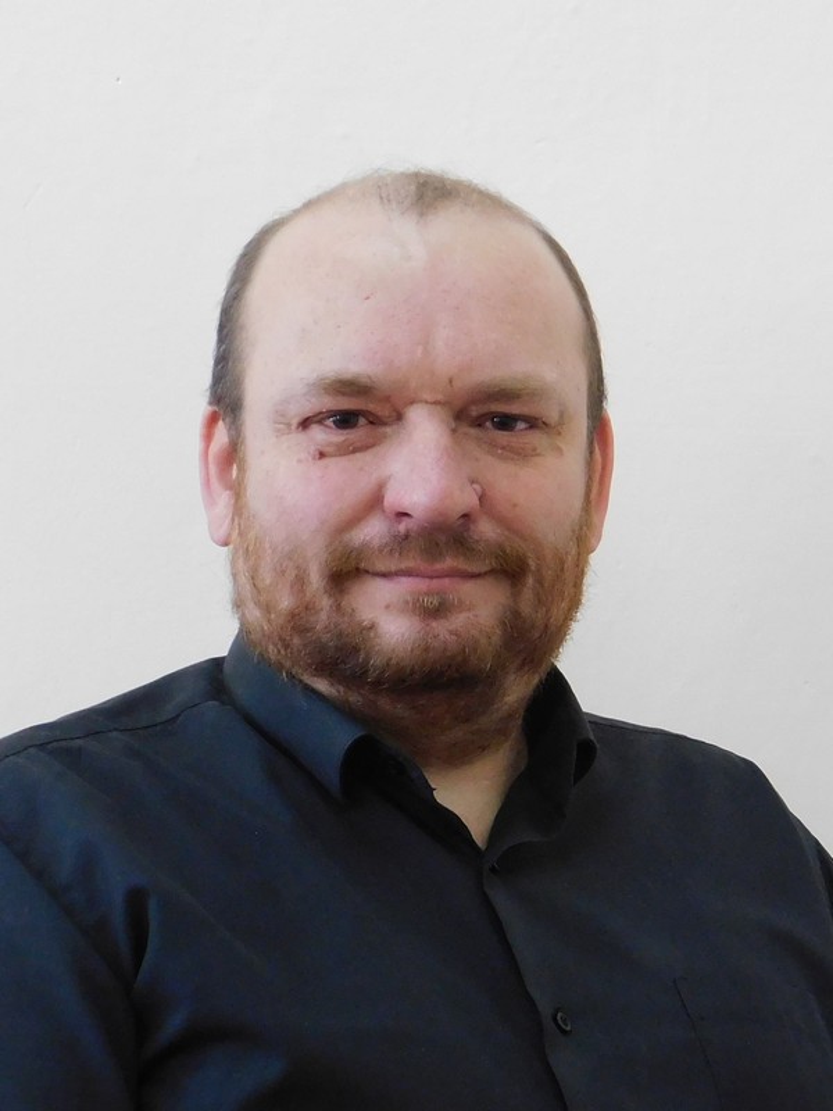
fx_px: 1893
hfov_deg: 24.8
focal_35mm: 59
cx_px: 416
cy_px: 556
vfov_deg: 32.7
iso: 400
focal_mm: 10.4
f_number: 4
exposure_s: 1/25
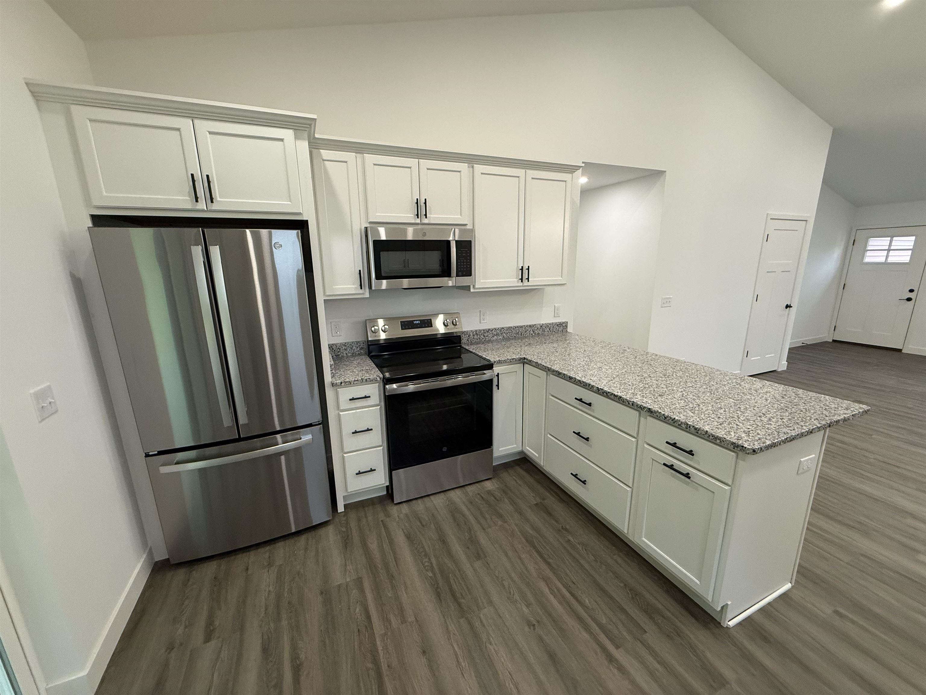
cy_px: 348
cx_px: 463
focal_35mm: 14
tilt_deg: -13.9
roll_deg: +1.2
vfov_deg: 85.7
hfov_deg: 102.1
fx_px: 375
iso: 320
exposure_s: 1/120
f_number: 2.2
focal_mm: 2.22
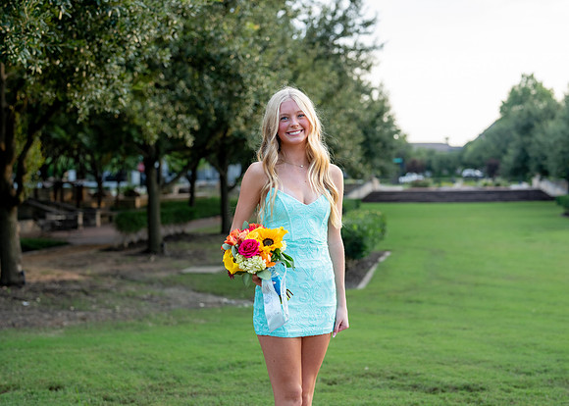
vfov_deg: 24.4
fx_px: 938
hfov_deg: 33.7
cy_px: 200
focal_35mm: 58
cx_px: 299
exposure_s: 1/500
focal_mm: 50
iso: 250
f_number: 2.5
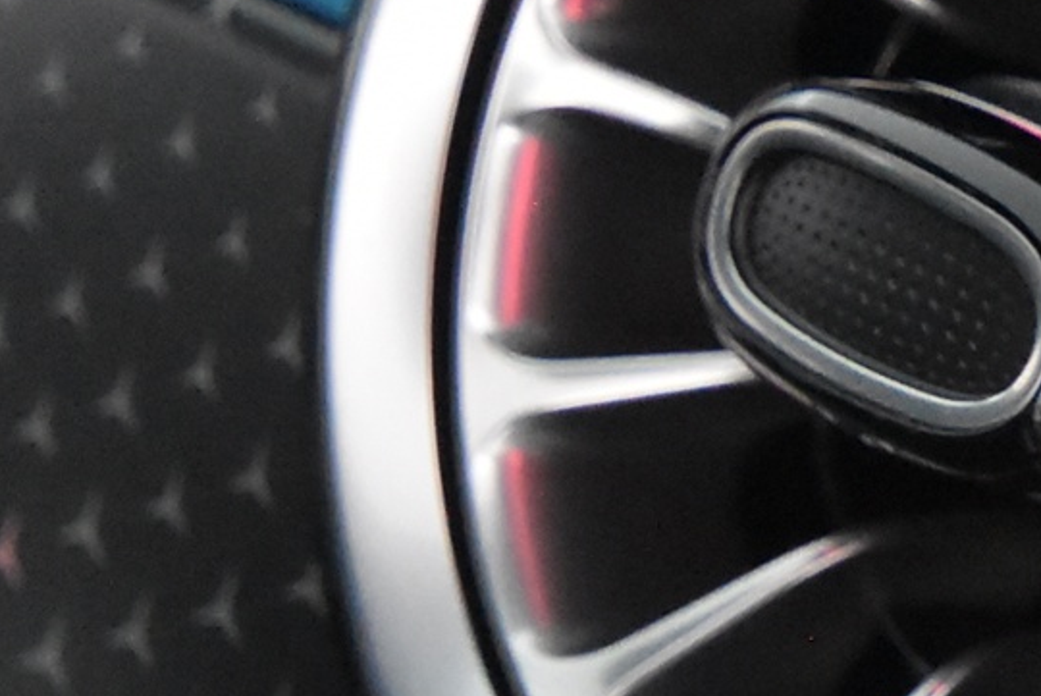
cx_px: 1403
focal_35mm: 139
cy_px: 163
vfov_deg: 9.9
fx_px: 4023
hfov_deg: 14.1
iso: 7200
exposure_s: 1/60
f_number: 5.6
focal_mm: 20
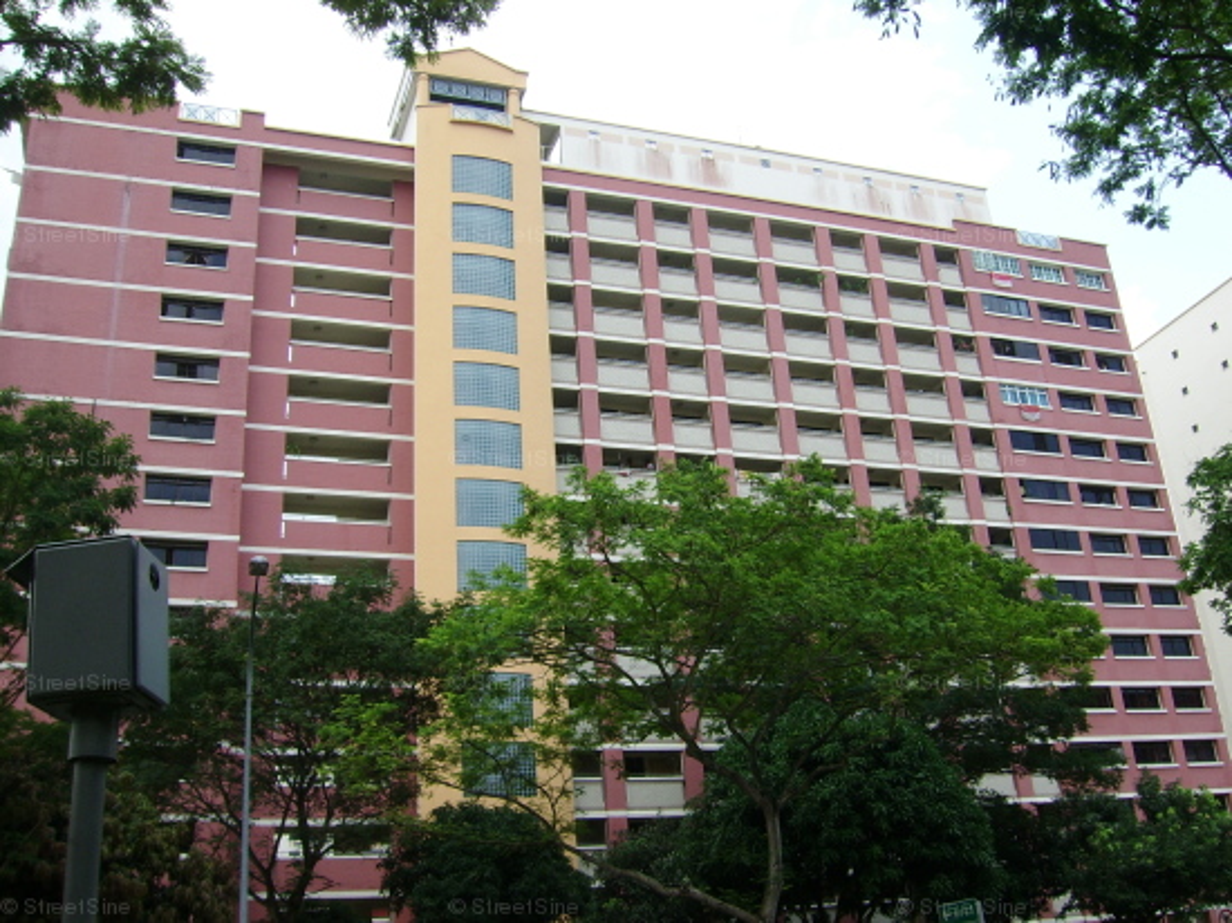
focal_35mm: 35
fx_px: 1245
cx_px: 616
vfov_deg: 40.7
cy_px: 462
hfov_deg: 52.6
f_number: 5.8
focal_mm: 5.95
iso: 50
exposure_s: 1/192
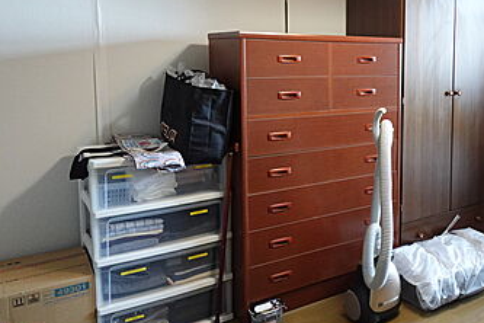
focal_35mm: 36
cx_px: 411
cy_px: 100
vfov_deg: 36.4
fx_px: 484
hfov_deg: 48.9
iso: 1000
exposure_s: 1/80
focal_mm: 7.6
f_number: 2
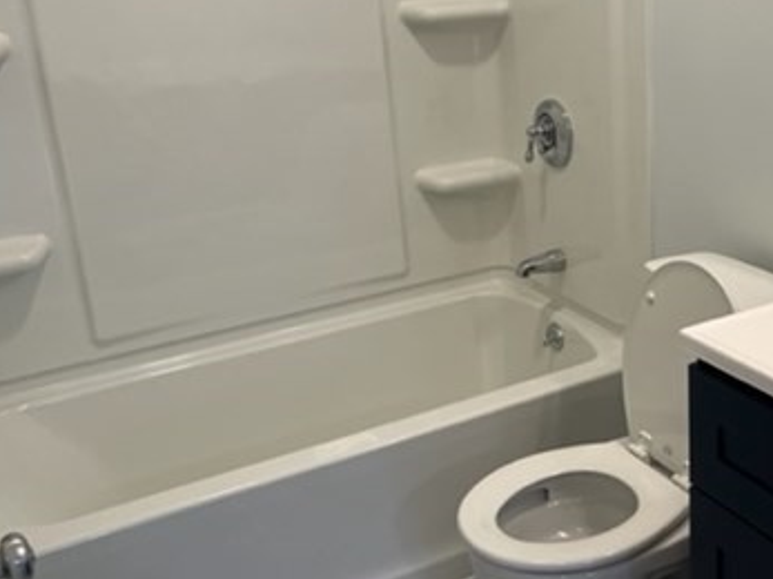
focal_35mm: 45
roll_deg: +2.2
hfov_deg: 40.8
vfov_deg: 32.0
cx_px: 588
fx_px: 1005
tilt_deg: -17.2
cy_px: 225
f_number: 1.6
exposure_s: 1/120
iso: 125
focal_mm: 5.1
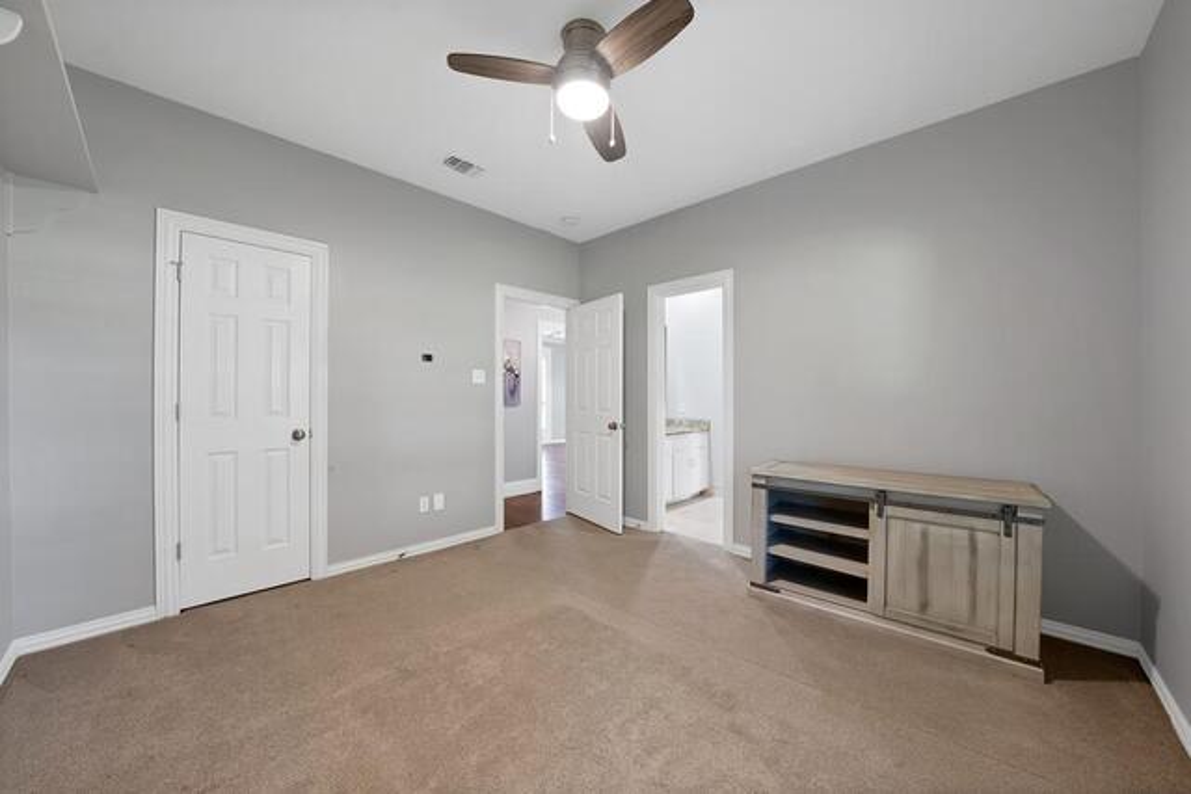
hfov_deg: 112.6
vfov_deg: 90.0
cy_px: 397
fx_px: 397
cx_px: 596
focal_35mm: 12
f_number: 9
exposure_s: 1/2.5
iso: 640
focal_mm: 12
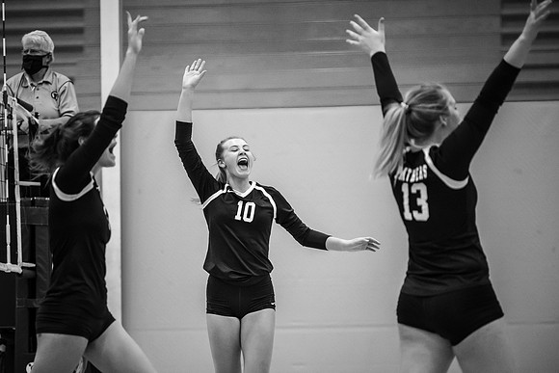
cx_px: 245
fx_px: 2823
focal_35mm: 182
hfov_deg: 11.3
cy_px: 248
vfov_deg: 7.6
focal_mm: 135
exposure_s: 1/800
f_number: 2.8
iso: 8000
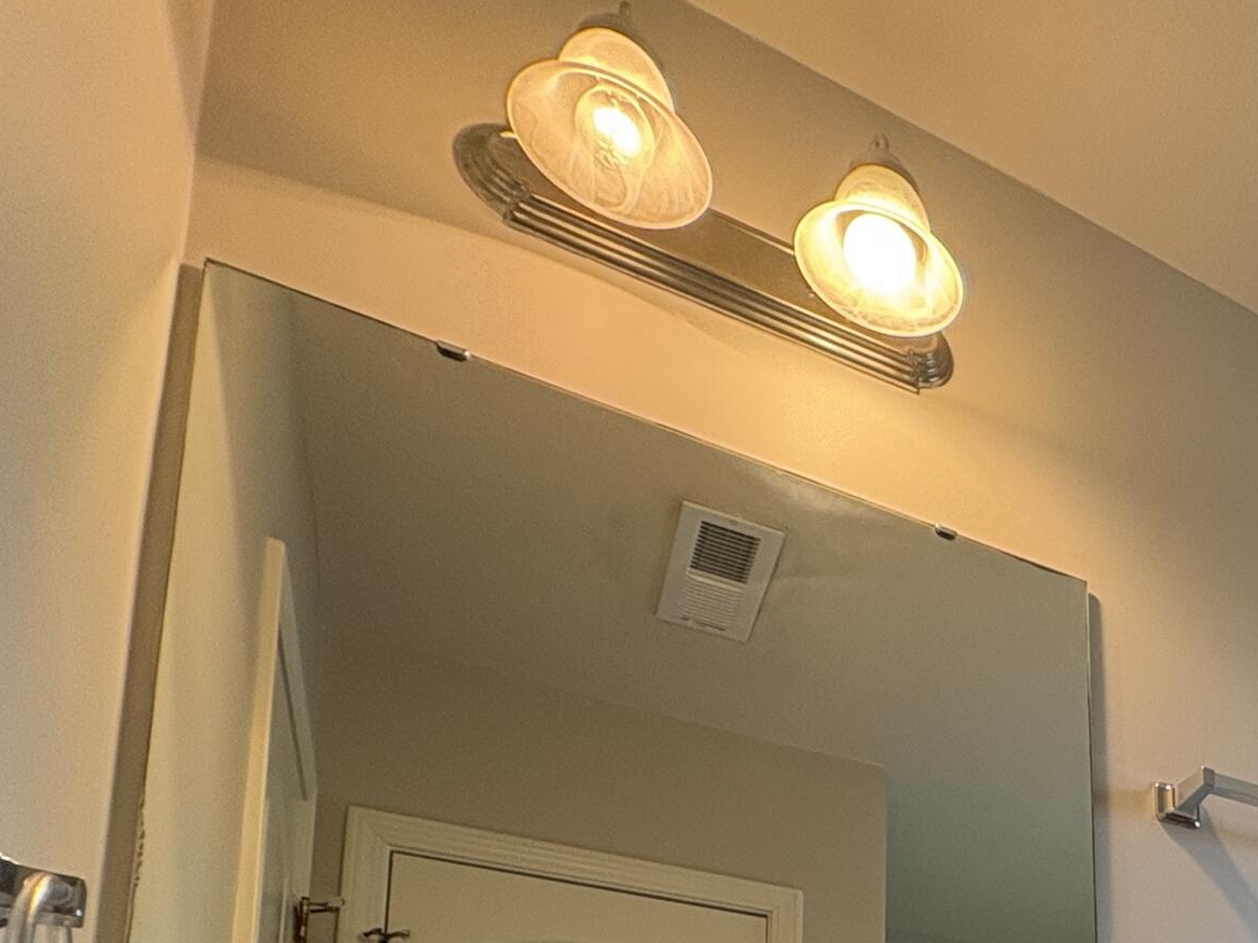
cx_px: 1440
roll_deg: +4.9
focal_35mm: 36
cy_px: 1197
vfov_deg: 31.5
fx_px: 1308
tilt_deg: +11.1
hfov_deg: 39.8
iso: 125
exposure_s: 1/60
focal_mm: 2.22
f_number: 2.2
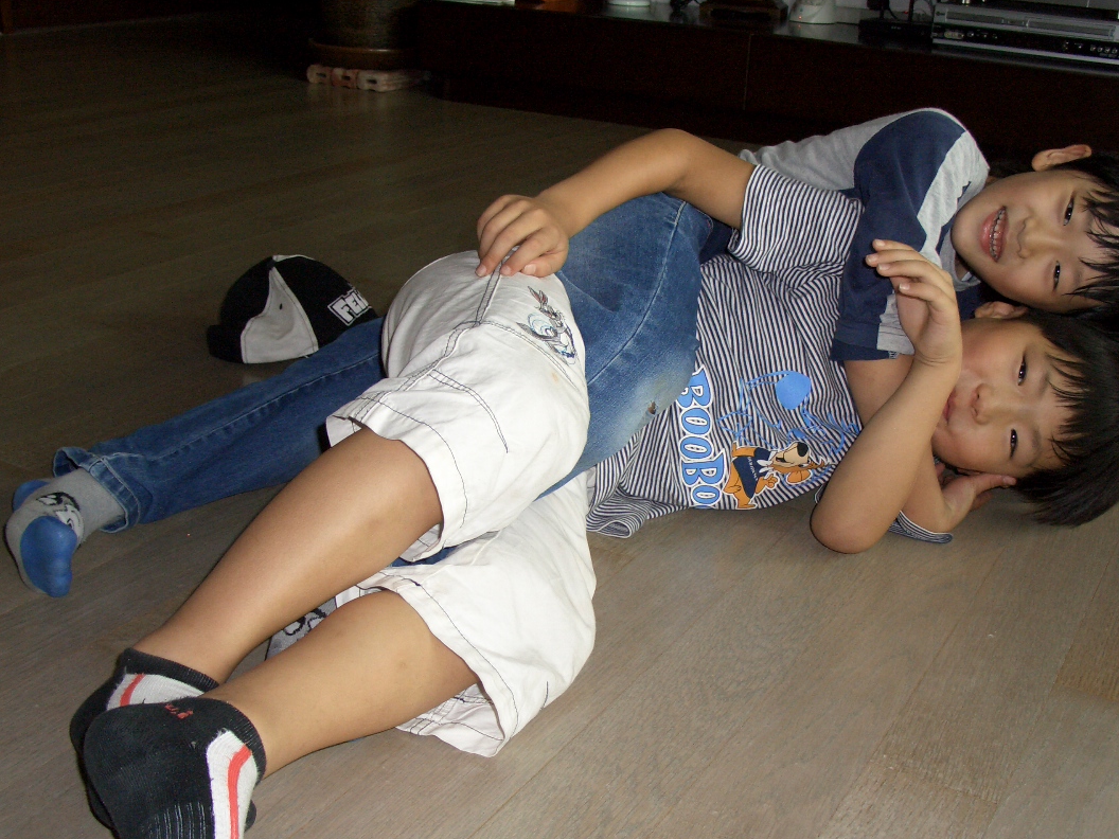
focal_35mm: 40
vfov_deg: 35.9
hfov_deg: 46.8
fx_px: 1293
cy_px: 486
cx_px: 576
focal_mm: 7.1
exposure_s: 1/60
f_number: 2.8
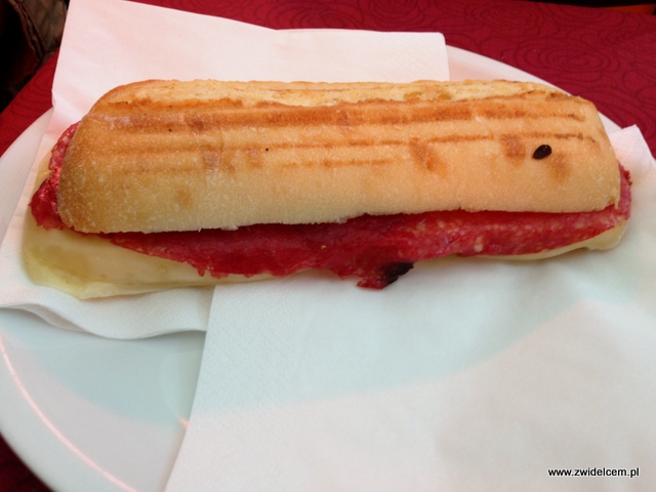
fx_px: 625
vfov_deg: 42.9
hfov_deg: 55.4
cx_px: 328
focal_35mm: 33
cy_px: 246
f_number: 2.4
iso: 80
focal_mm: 4.12
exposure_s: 1/20
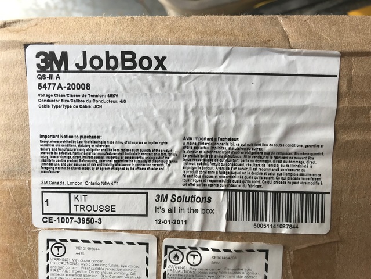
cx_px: 186
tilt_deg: -81.4
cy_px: 140
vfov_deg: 49.7
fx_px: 300
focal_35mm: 28
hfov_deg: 63.4
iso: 20
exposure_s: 1/151
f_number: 1.8
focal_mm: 3.99
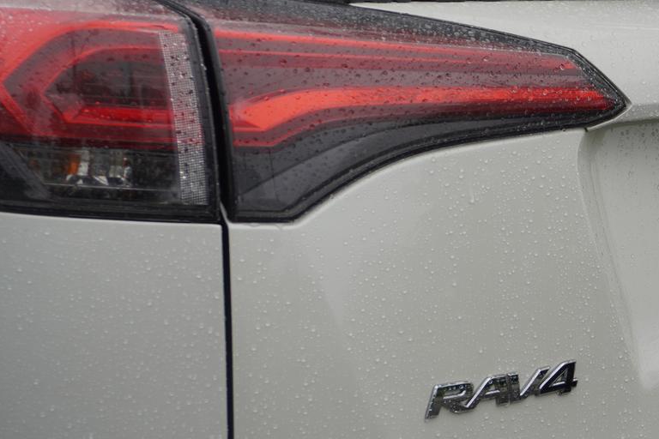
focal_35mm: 80
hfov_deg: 24.9
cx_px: 535
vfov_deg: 17.0
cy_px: 147
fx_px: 1464
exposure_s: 1/160
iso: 100
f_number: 5
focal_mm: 32
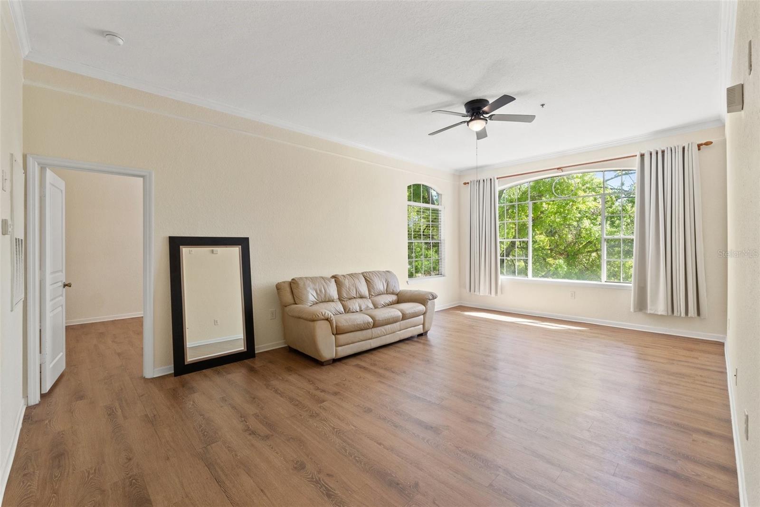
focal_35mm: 15
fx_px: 317
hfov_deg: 100.4
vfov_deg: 77.3
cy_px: 254
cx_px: 380
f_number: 7.1
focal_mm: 10
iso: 400
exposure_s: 1/20
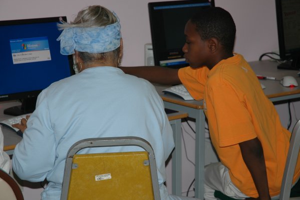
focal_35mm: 114
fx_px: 949
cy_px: 97
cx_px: 147
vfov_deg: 12.0
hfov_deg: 18.0
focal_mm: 70
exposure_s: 1/60
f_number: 4.5
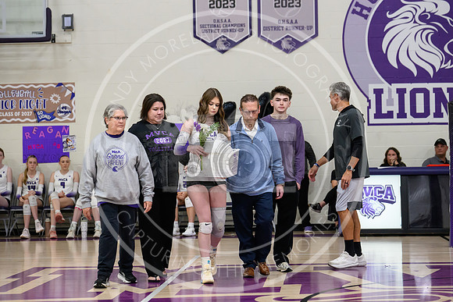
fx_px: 1145
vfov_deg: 15.0
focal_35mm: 91
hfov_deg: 22.4
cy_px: 151
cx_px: 226
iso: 7200
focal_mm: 91
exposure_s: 1/640
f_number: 3.5
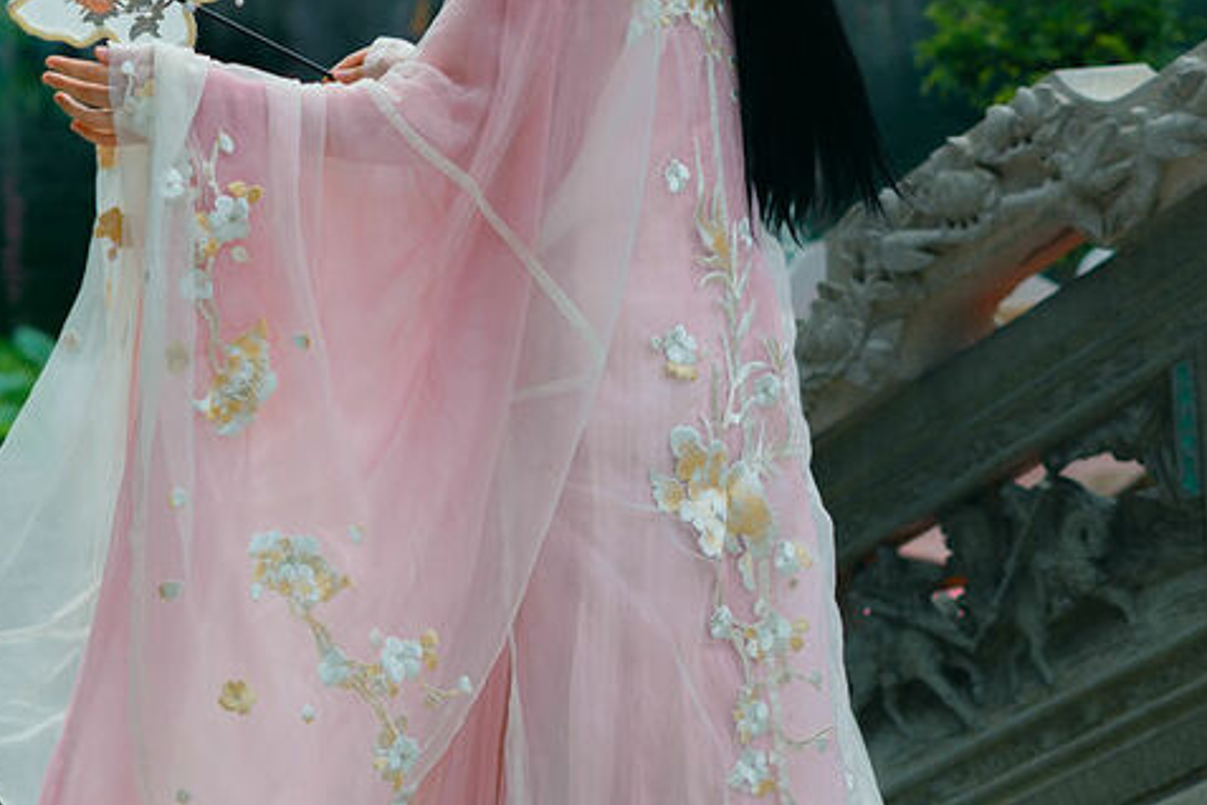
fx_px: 3688
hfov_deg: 18.5
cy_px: -51
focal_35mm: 110
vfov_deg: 12.3
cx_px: 319
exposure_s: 1/250
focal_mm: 50
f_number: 2.5
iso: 100
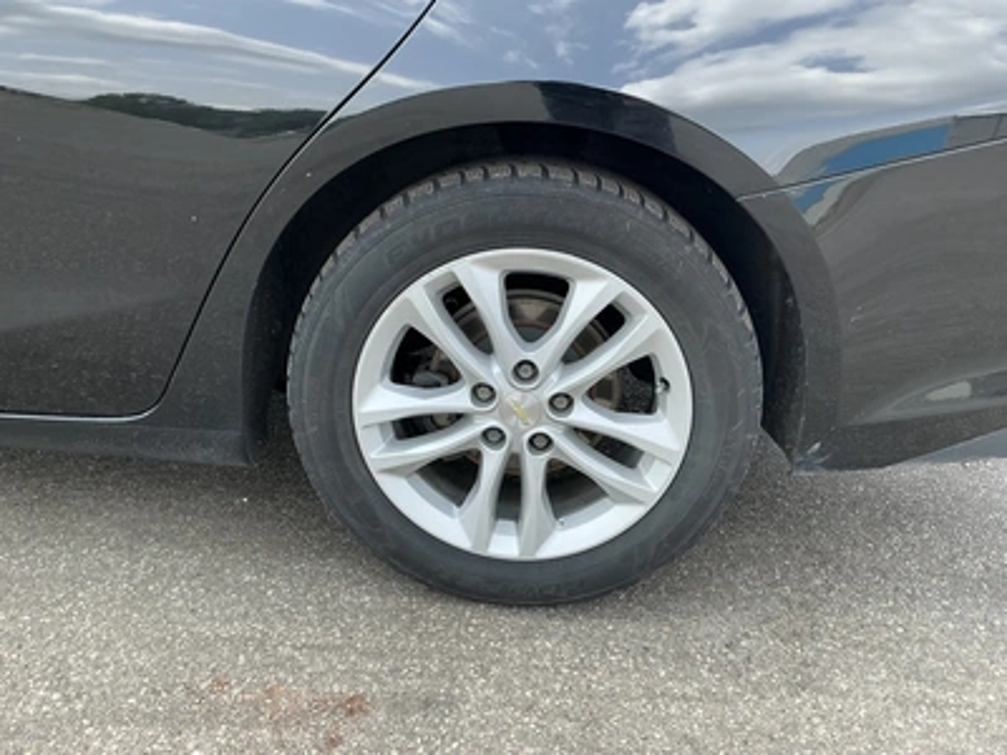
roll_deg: -8.1
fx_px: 815
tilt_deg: -20.9
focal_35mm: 28
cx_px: 504
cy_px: 378
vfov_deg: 49.7
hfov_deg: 63.4
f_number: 1.8
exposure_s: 1/378
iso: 25
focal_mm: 3
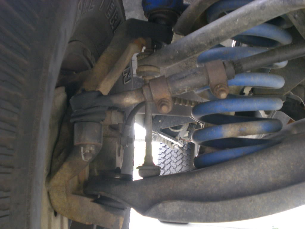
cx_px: 152
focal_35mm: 56
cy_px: 114
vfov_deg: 26.1
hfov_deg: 34.3
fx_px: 493
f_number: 3.9
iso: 200
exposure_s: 1/37.2
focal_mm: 9.3
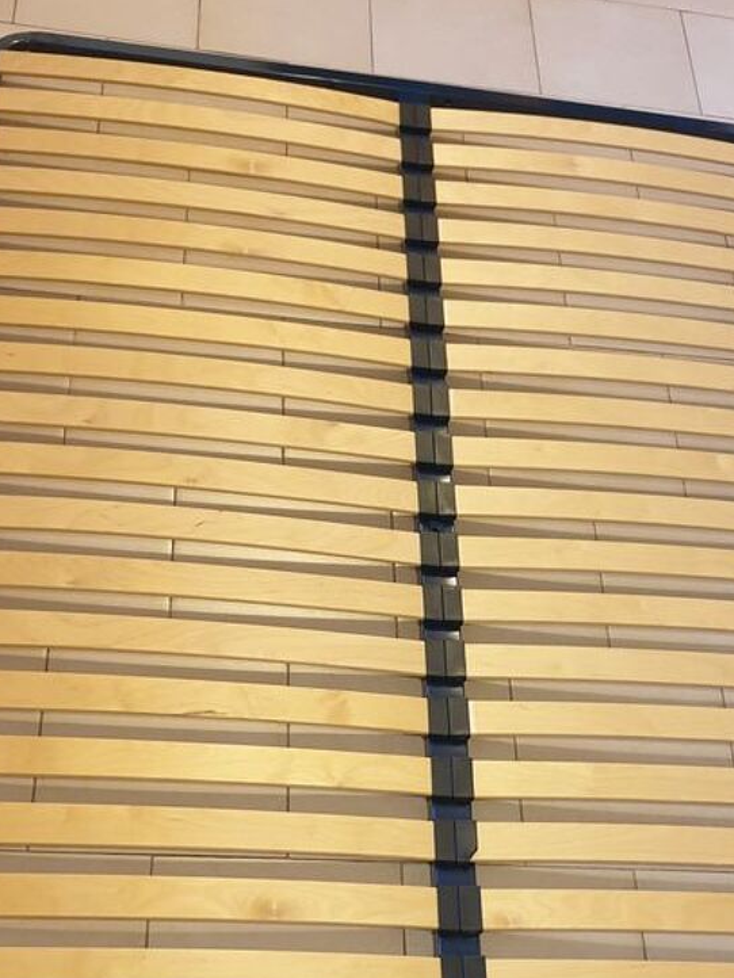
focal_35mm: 48
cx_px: 448
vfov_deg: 38.5
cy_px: 748
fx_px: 1356
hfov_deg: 30.2
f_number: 1.5
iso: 400
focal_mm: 4.3
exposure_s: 1/50
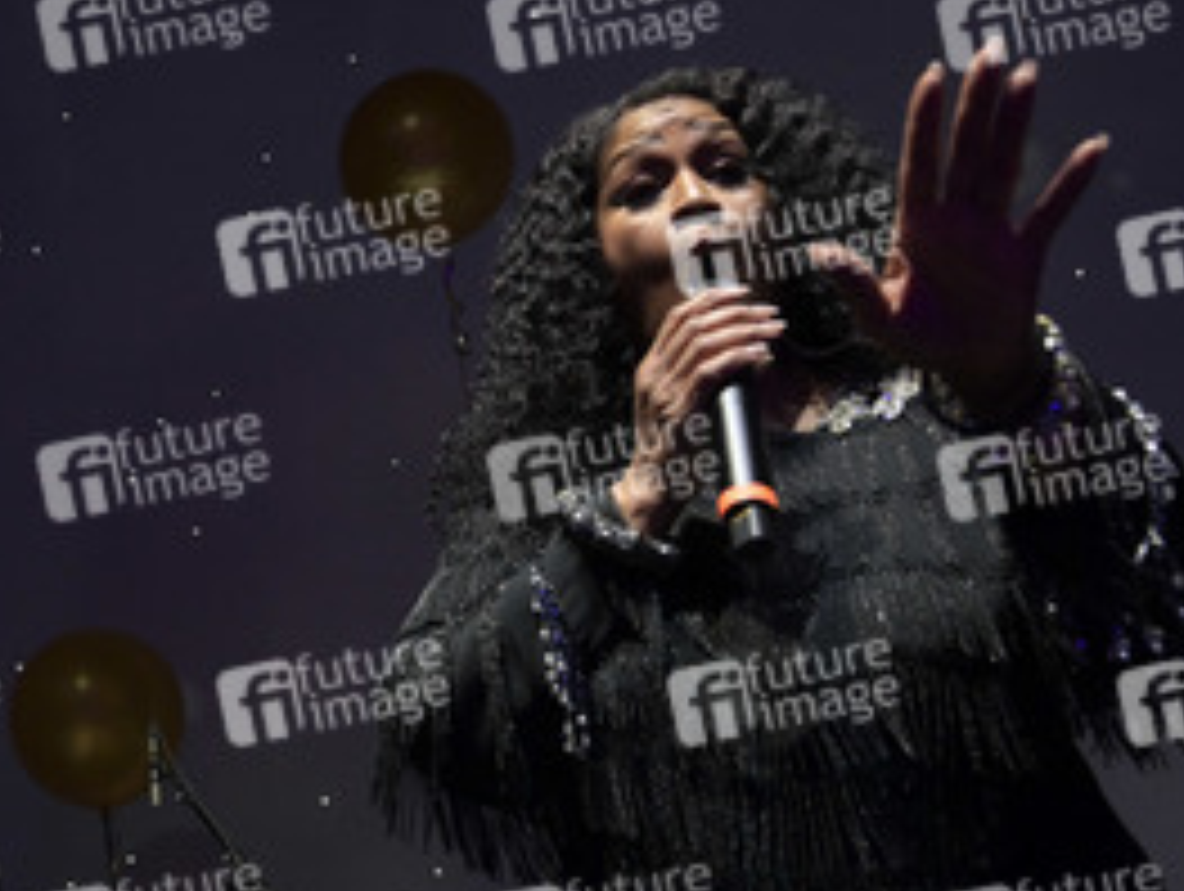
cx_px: 214
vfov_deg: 28.5
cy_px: 580
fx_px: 1747
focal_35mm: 51
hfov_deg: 36.0
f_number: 5
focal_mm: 31
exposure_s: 1/400
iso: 8000
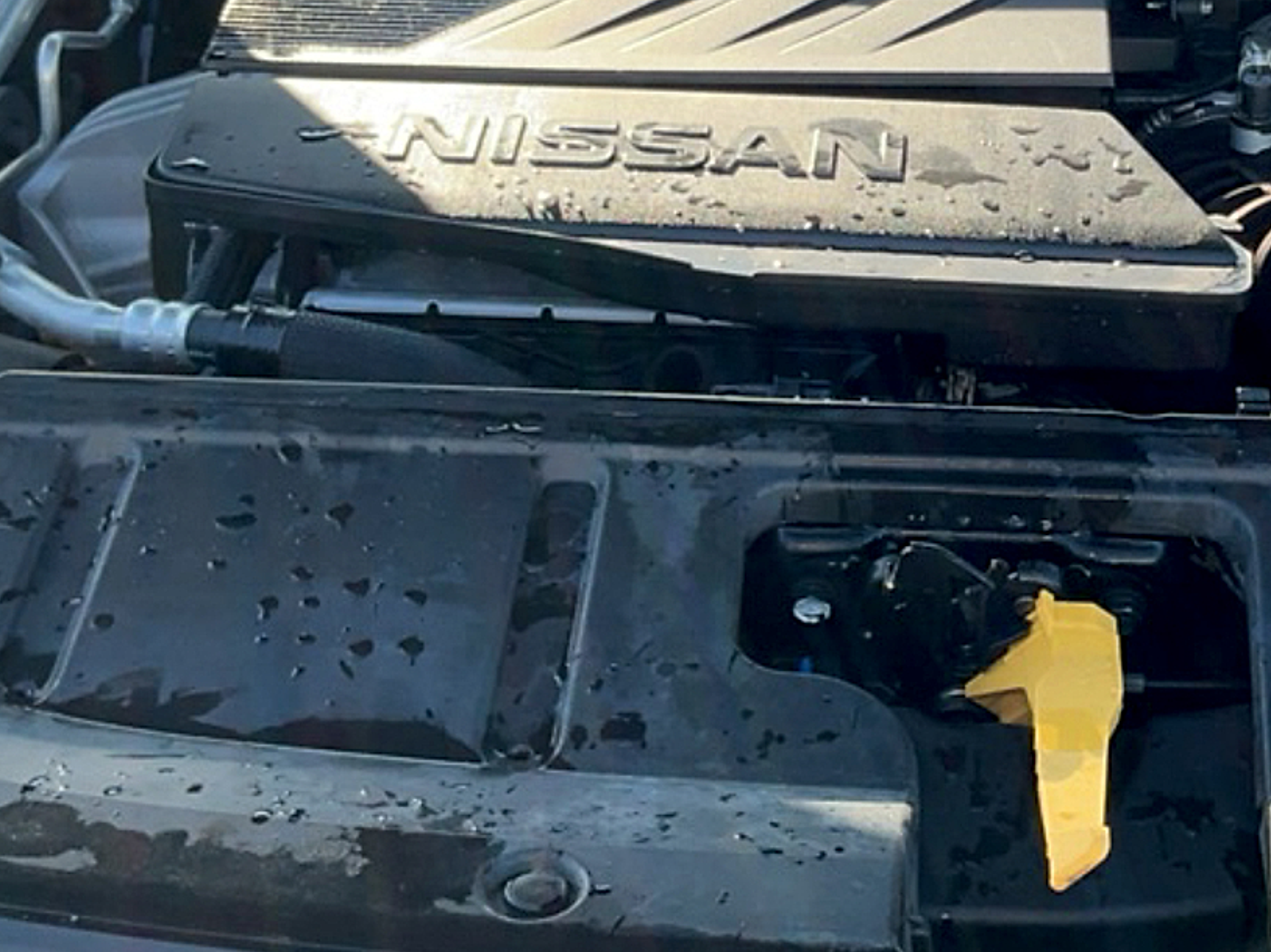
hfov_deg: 32.0
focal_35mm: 59
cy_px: 145
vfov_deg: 24.3
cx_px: 985
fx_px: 2166
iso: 32
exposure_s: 1/264
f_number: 1.8
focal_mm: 3
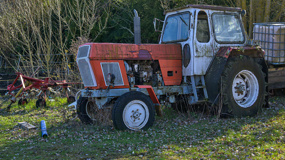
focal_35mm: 49
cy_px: 76
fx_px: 369
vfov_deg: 24.5
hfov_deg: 42.2
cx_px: 145
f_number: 6.7
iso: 200
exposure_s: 1/350
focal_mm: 30.5
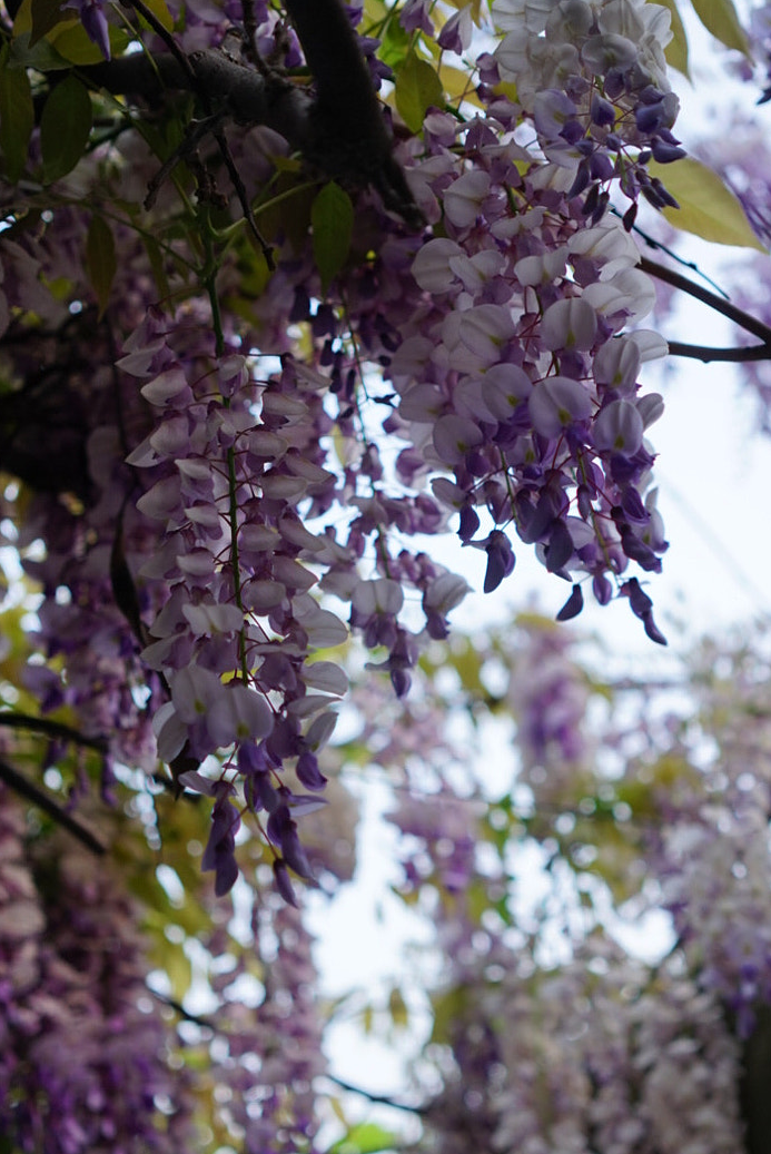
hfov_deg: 25.0
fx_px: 1732
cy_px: 654
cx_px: 508
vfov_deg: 36.8
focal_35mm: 54
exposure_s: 1/80
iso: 160
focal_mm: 35
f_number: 2.8
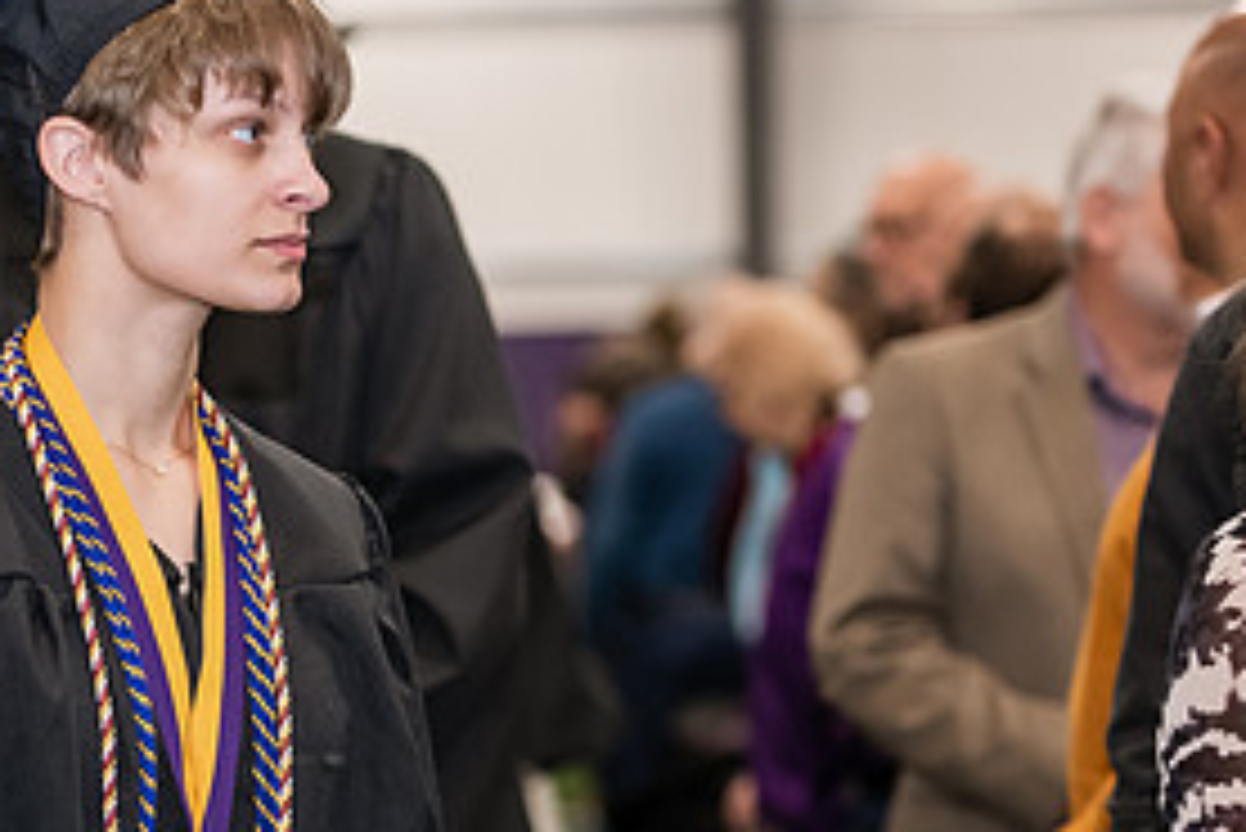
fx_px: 6891
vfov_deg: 6.9
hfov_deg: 10.3
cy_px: 479
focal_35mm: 199
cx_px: 234
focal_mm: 95
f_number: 3.2
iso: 2000
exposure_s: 1/200
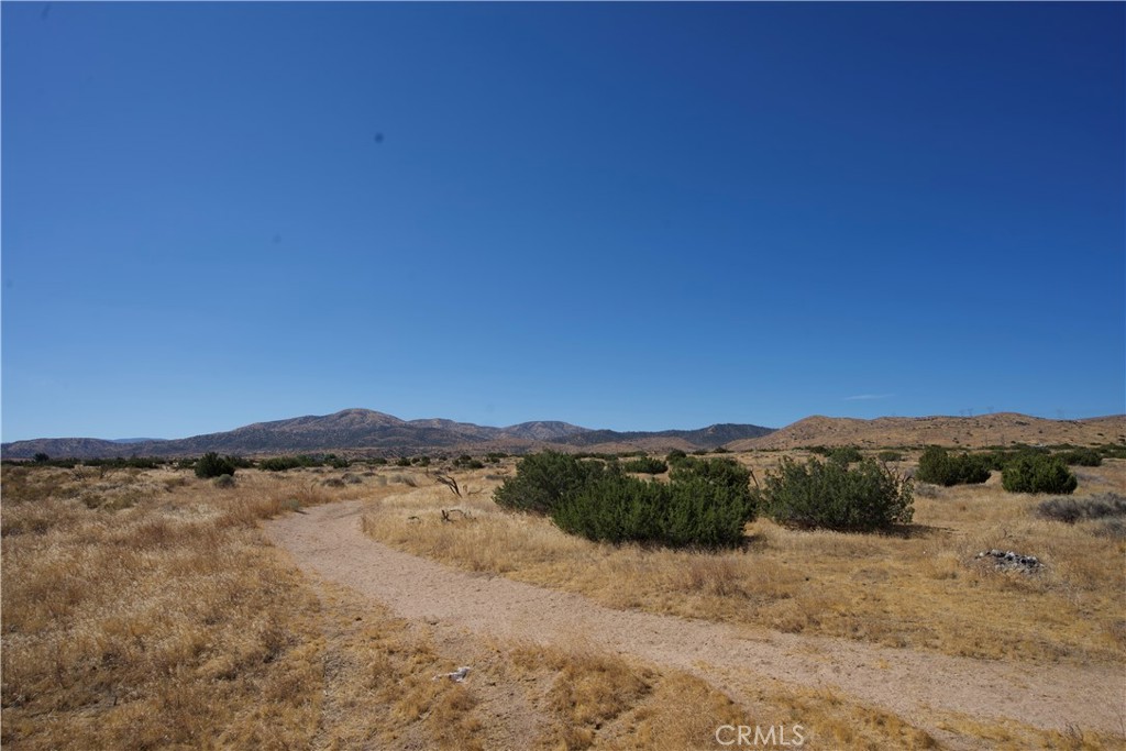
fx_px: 594
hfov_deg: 86.9
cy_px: 376
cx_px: 563
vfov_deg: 64.6
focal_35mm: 19
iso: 100
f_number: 10
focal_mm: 19
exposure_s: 1/250
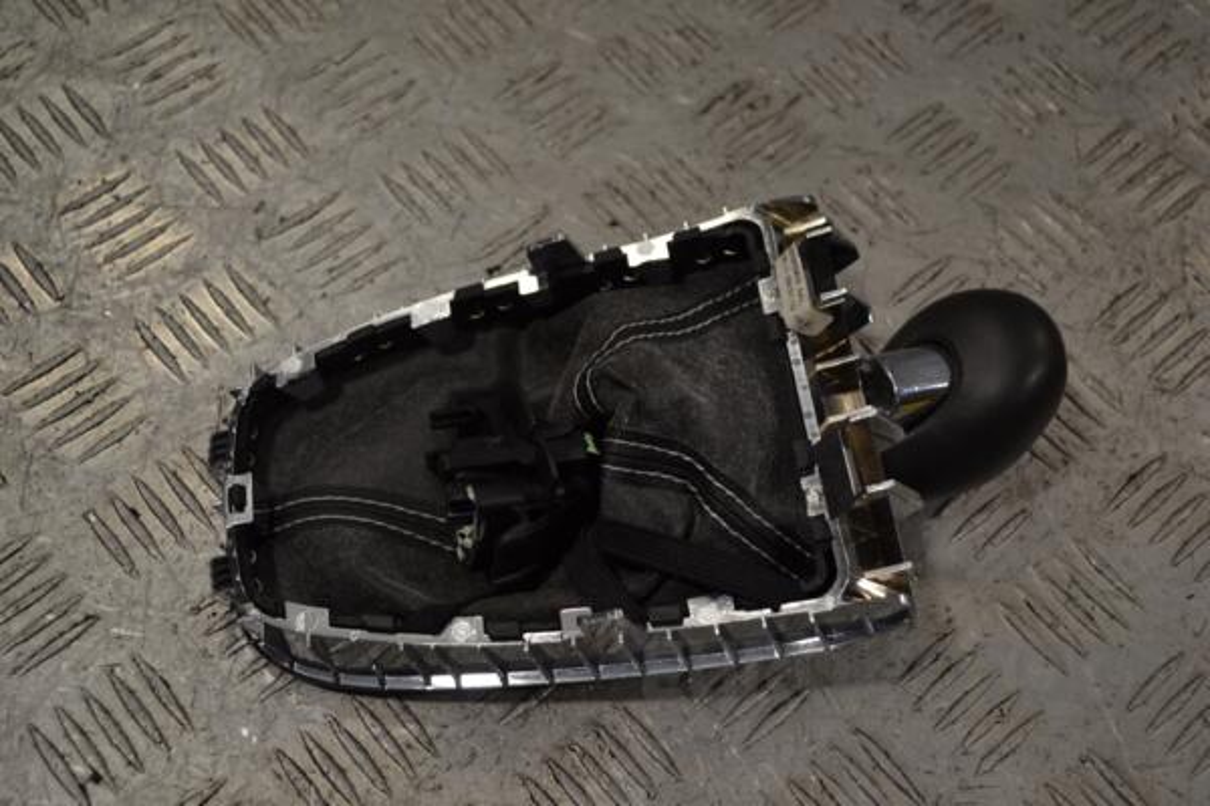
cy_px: 403
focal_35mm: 48
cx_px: 605
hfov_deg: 41.1
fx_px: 1613
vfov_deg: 28.1
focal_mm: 32
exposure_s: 1/100
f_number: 4.8
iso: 100
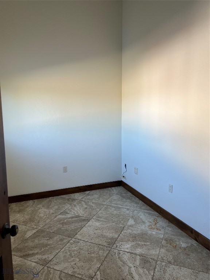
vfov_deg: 67.3
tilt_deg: -5.8
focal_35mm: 26
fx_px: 210
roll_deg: +1.7
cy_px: 140
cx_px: 105
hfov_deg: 53.1
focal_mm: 5.7
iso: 64
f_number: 1.5
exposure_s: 1/120
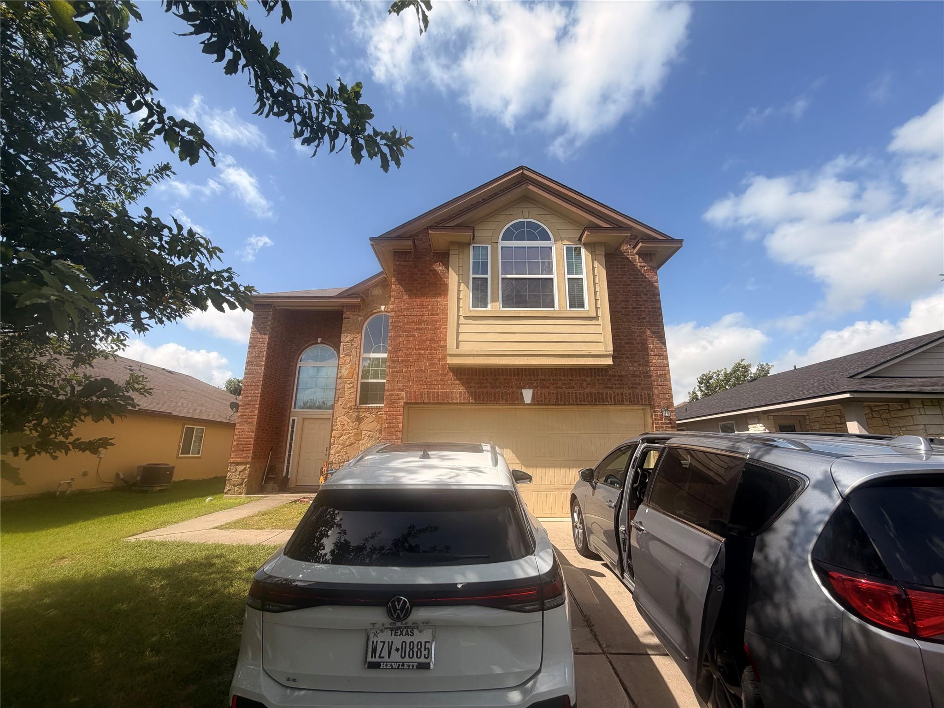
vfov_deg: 85.7
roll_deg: +0.3
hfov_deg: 102.1
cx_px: 472
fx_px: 382
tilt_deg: +15.7
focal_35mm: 14
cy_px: 354
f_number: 2.2
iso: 25
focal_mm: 2.22
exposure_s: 1/770
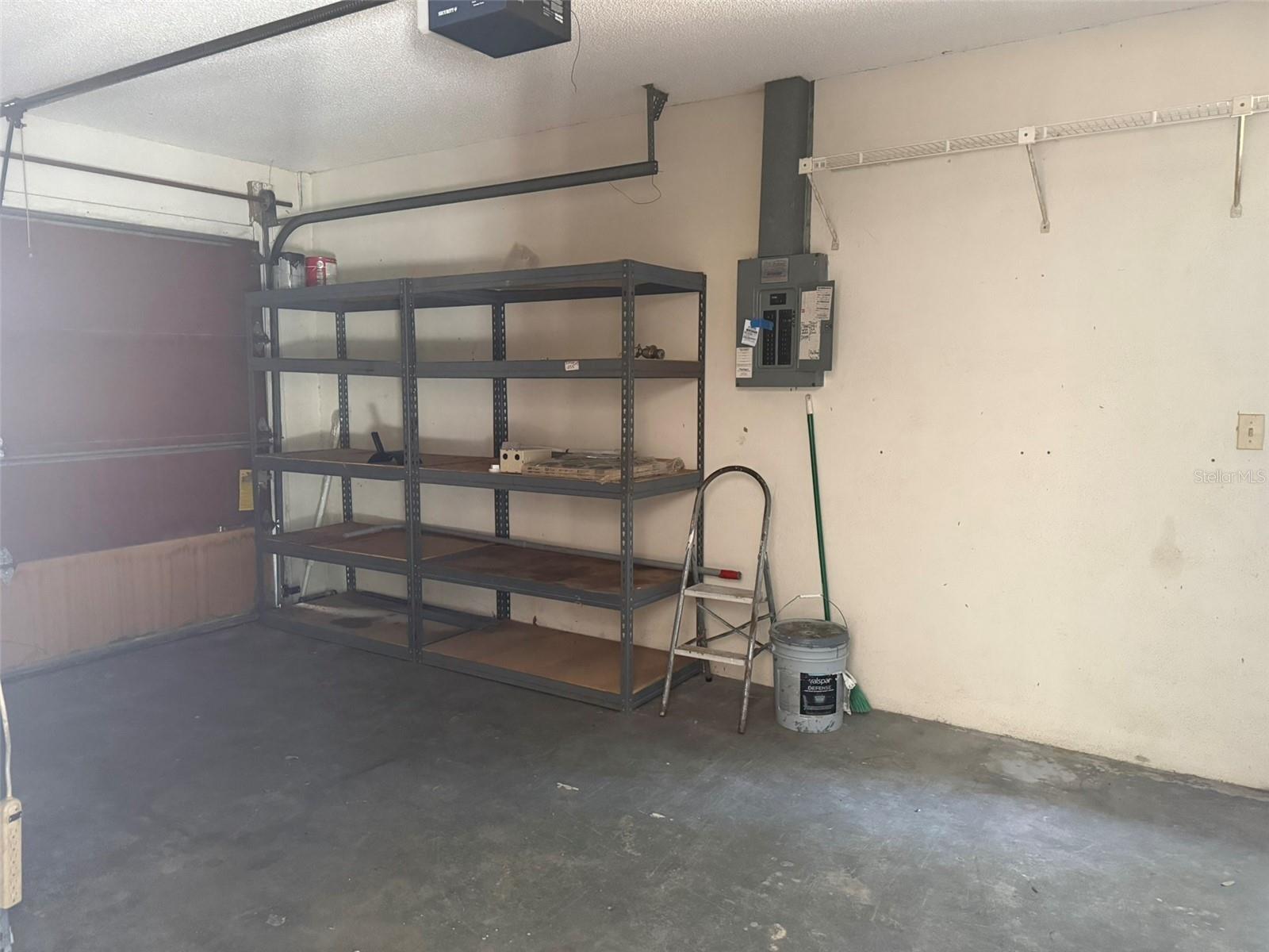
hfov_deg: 71.6
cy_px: 476
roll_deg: -0.2
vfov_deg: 56.8
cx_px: 634
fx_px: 880
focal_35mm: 24
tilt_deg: -6.0
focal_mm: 6.76
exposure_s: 1/49
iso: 800
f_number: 1.78
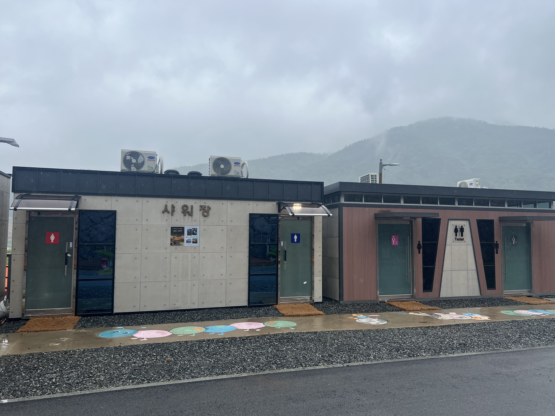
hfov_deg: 65.3
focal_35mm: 27
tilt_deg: +3.8
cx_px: 280
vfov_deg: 51.3
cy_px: 214
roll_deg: +0.0
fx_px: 433
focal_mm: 5.7
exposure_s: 1/1869
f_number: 1.5
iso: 50
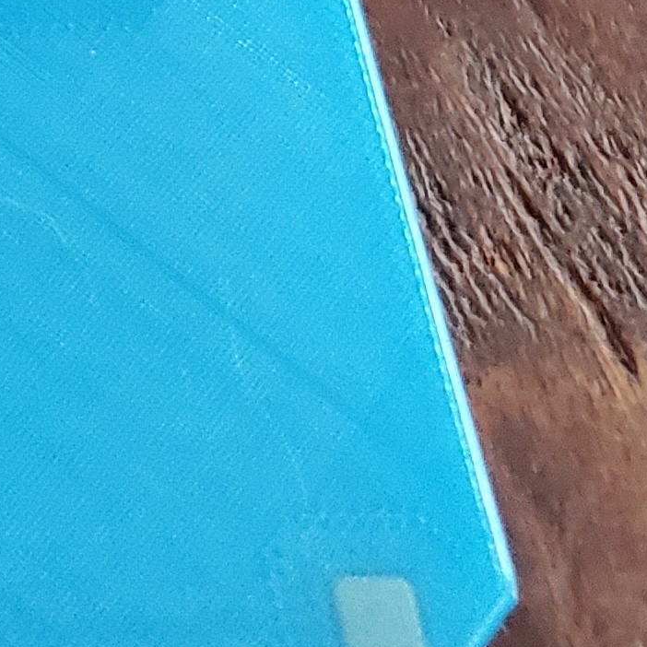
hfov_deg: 11.5
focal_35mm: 132
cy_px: -472
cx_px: -781
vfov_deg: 12.2
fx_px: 2791
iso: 640
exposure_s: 1/33
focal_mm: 4.3
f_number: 1.5
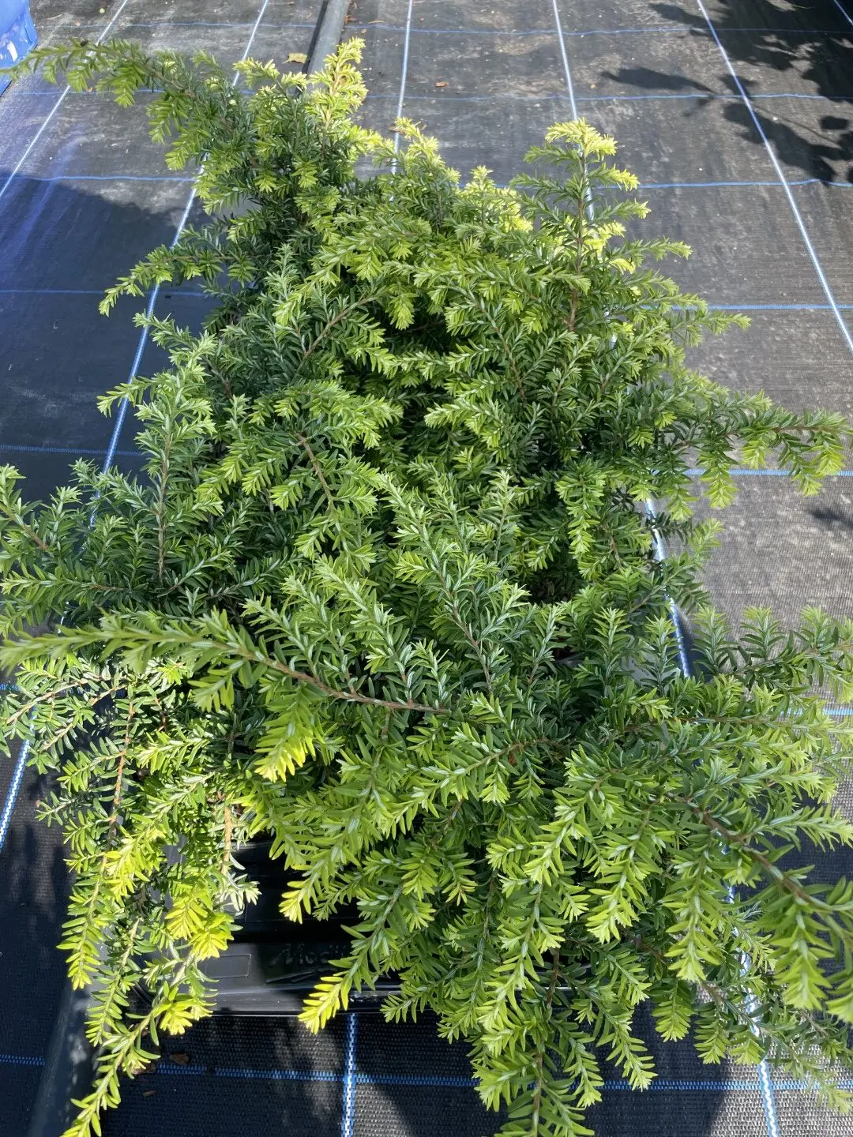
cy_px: 568
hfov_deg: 53.1
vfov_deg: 67.3
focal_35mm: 26
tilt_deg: -51.9
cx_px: 426
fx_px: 854
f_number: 1.6
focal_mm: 4.2
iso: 32
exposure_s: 1/471
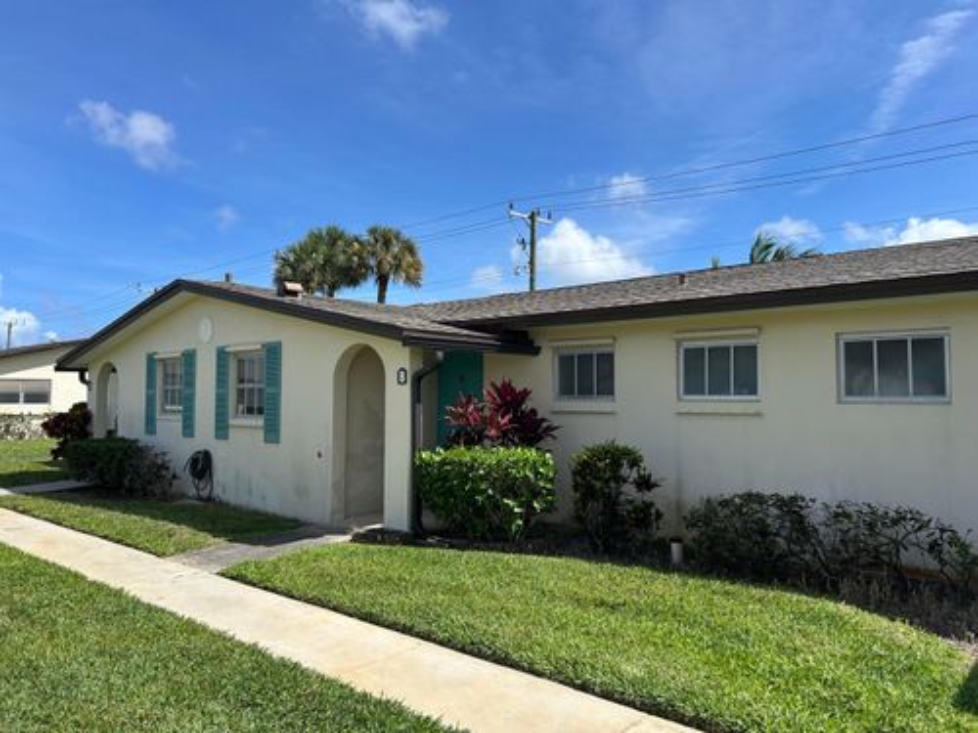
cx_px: 489
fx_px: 735
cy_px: 366
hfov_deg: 67.3
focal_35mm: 26
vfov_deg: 53.1
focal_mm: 5.7
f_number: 1.5
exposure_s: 1/3831
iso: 50
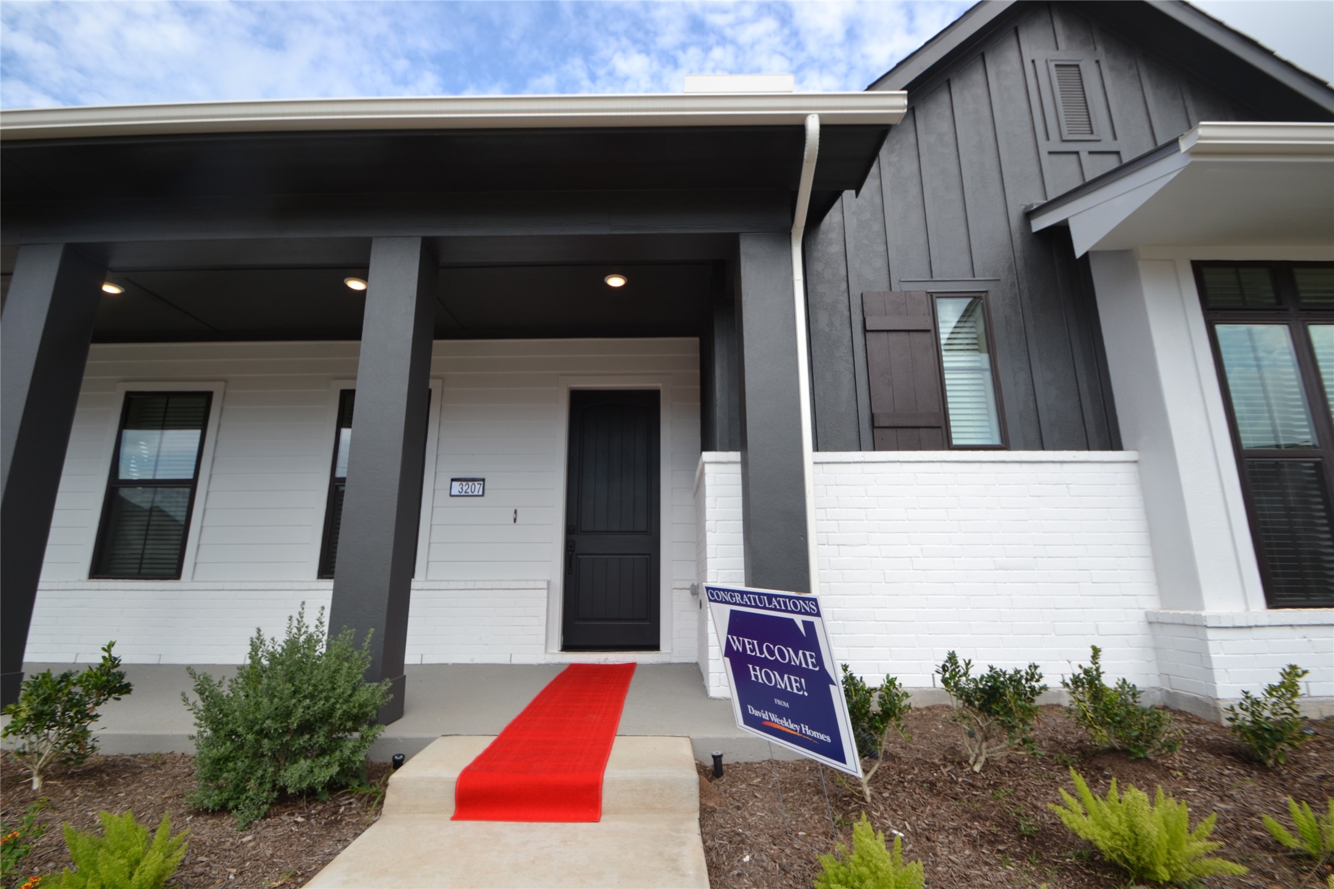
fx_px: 556
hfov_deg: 100.4
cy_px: 444
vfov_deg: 77.3
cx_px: 667
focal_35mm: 15
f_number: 7.1
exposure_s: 1/200
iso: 100
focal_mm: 10
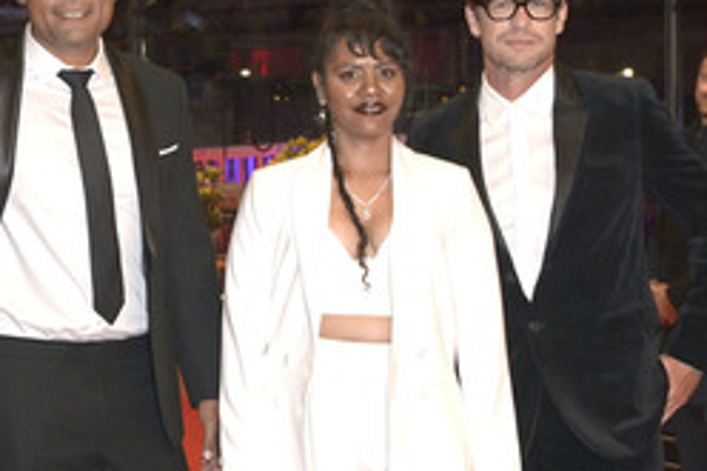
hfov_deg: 24.6
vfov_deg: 16.6
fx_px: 1609
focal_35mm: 82
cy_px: 234
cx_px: 210
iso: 1250
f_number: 6.3
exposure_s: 1/250
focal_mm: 45
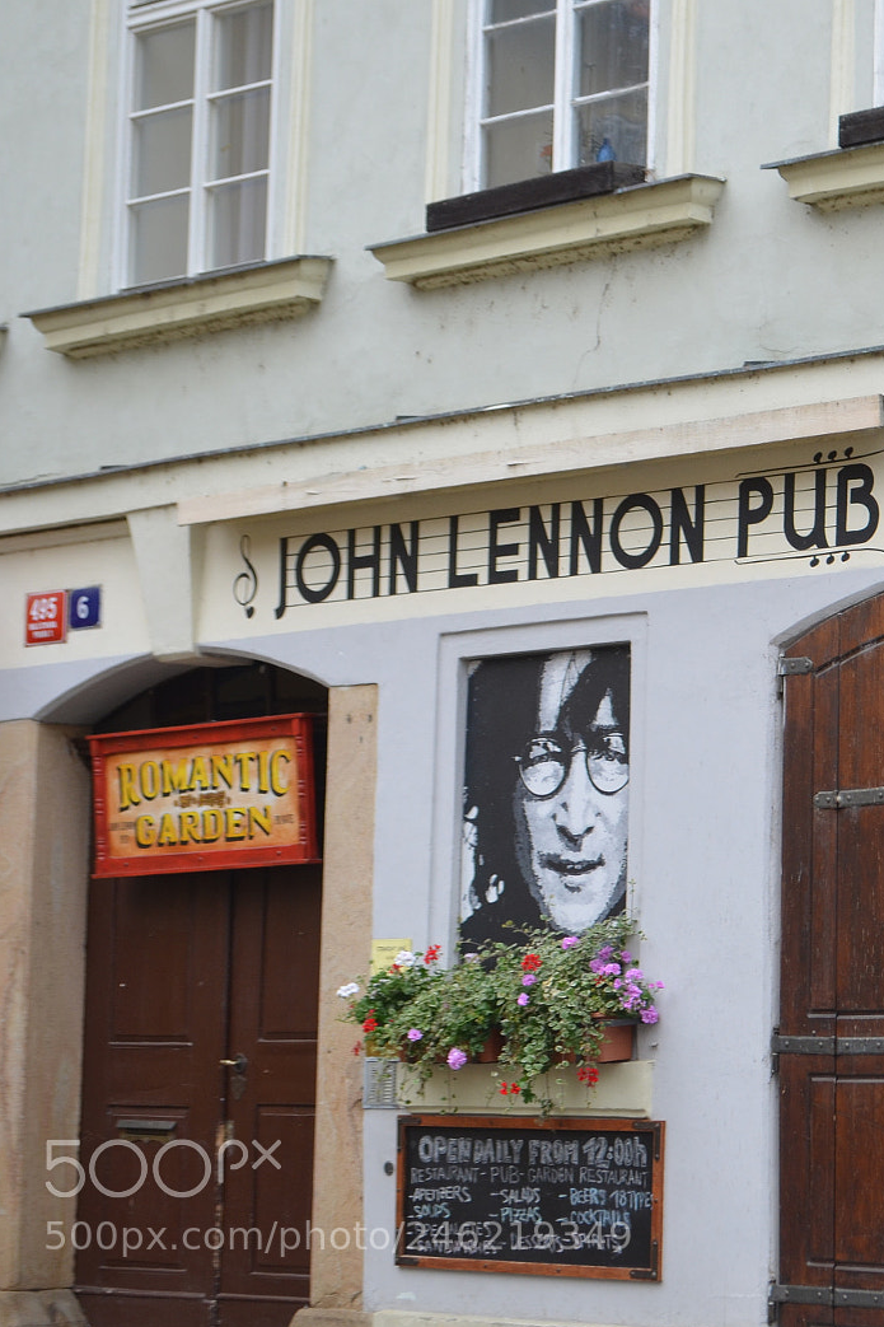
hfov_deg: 13.3
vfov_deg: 20.2
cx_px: 983
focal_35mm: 101
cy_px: 662
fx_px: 3721
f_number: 5.6
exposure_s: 1/125
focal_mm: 44
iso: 280
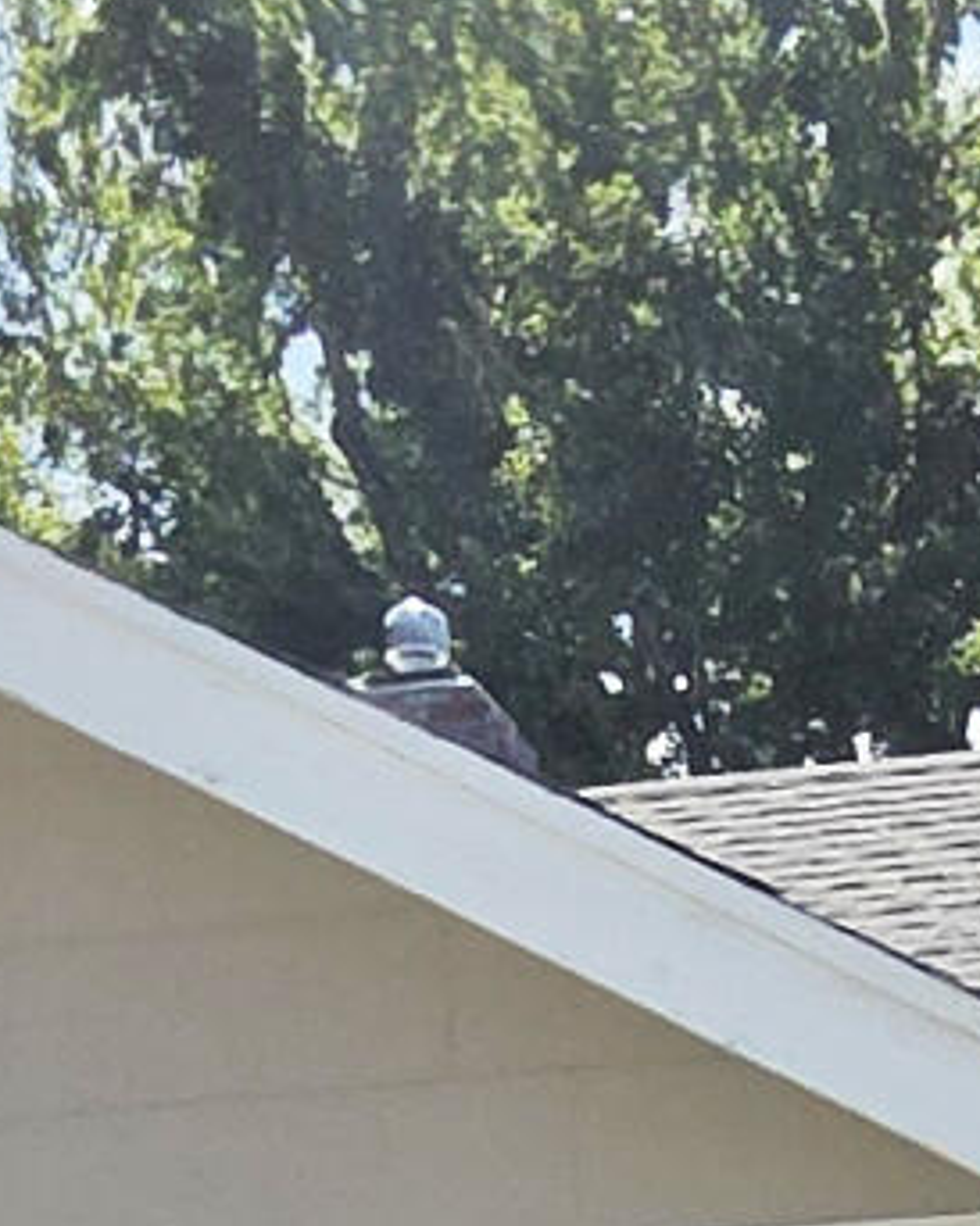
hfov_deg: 13.8
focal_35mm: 111
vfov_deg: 14.9
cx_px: 676
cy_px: 2255
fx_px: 4028
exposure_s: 1/4268
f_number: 2.2
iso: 100
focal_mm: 2.2
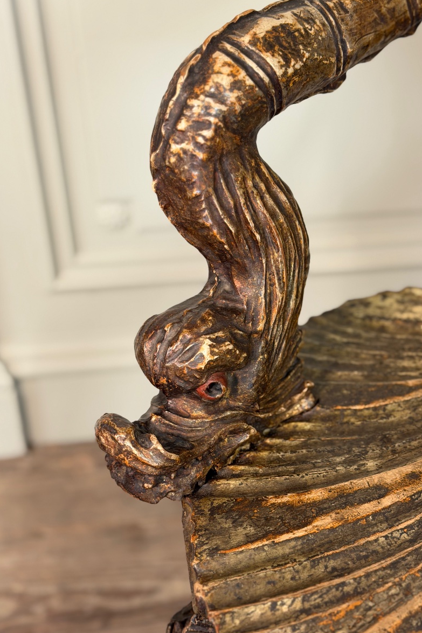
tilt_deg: -33.0
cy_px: 318
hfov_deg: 26.5
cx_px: 231
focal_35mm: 51
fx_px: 897
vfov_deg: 38.9
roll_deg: +2.1
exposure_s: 1/50
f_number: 1.78
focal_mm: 6.76
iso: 200
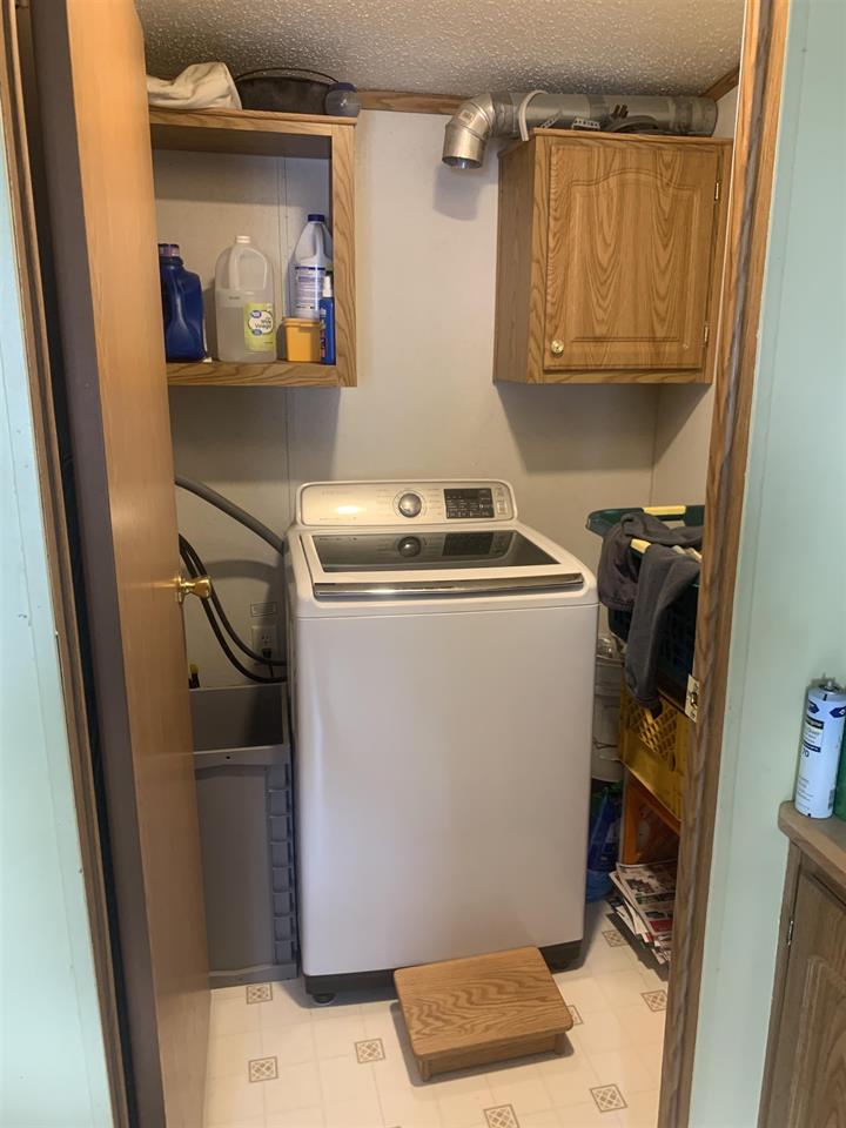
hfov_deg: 53.1
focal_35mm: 26
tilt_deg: -13.1
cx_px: 423
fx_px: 847
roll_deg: +0.1
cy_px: 564
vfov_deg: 67.3
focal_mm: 4.25
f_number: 1.8
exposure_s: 1/60
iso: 200
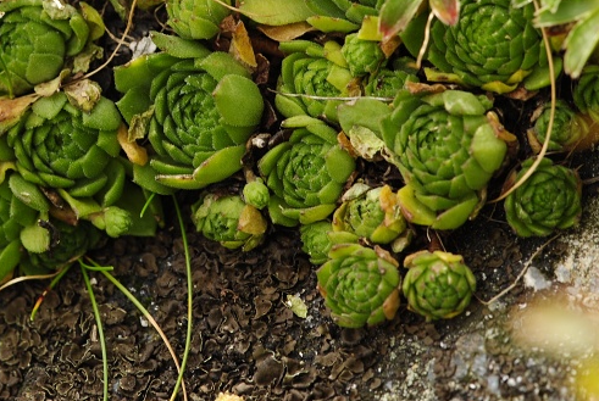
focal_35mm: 208
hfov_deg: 9.9
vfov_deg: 6.6
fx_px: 3463
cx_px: 190
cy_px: 95
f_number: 7.1
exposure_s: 1/60
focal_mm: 85
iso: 100
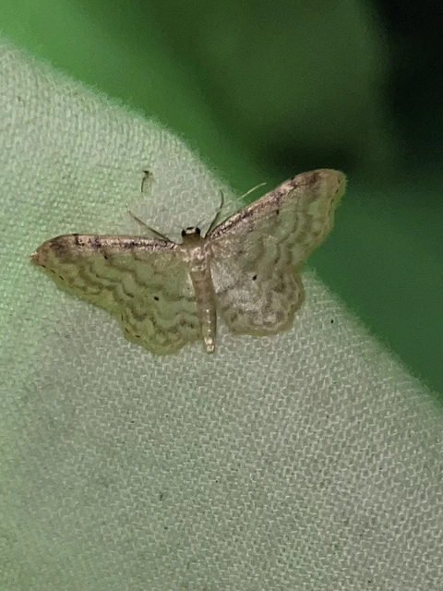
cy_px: 296
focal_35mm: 26
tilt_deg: -35.2
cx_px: 222
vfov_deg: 67.3
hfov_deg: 53.1
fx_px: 444
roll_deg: -8.0
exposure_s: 1/82
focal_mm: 5.1
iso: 32
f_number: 1.6
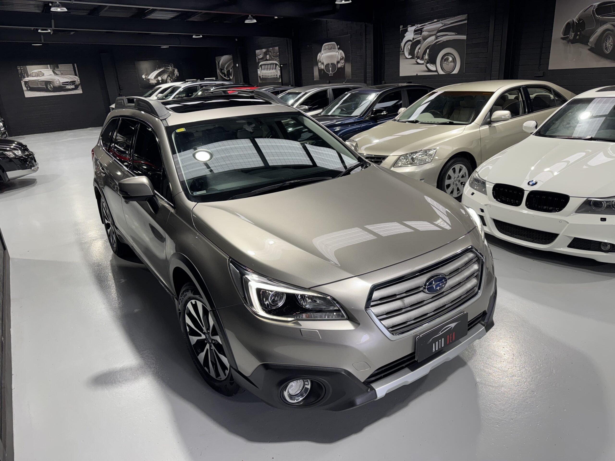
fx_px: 426
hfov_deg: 71.6
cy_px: 230
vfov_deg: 56.8
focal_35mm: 24
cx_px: 308
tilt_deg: -20.2
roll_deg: +3.2
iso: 80
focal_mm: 6.76
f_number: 1.78
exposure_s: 1/100
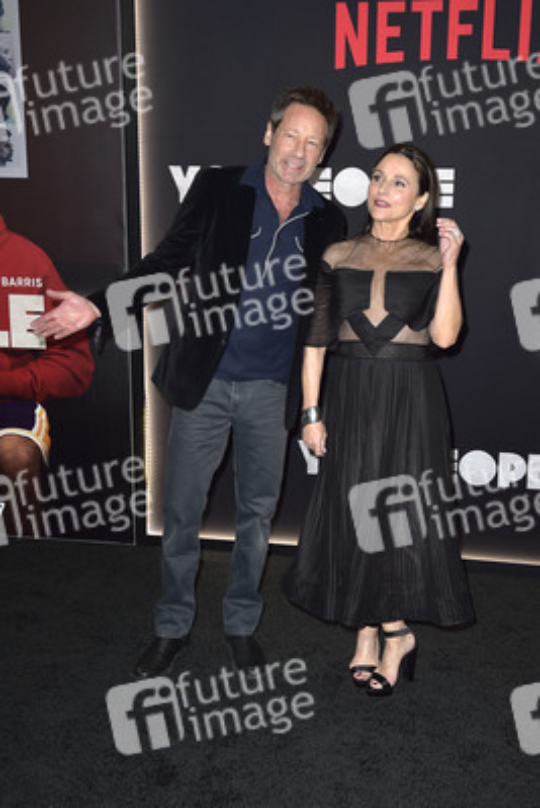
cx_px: 270
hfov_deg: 30.5
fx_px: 989
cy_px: 404
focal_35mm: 44
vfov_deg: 44.5
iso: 500
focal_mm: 44
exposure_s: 1/250
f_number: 6.3
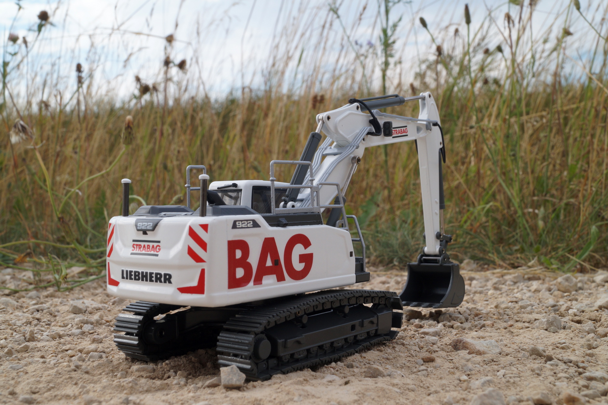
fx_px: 709
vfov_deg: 31.9
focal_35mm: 42
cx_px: 304
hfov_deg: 46.4
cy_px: 202
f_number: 18
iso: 160
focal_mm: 28
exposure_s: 1/60
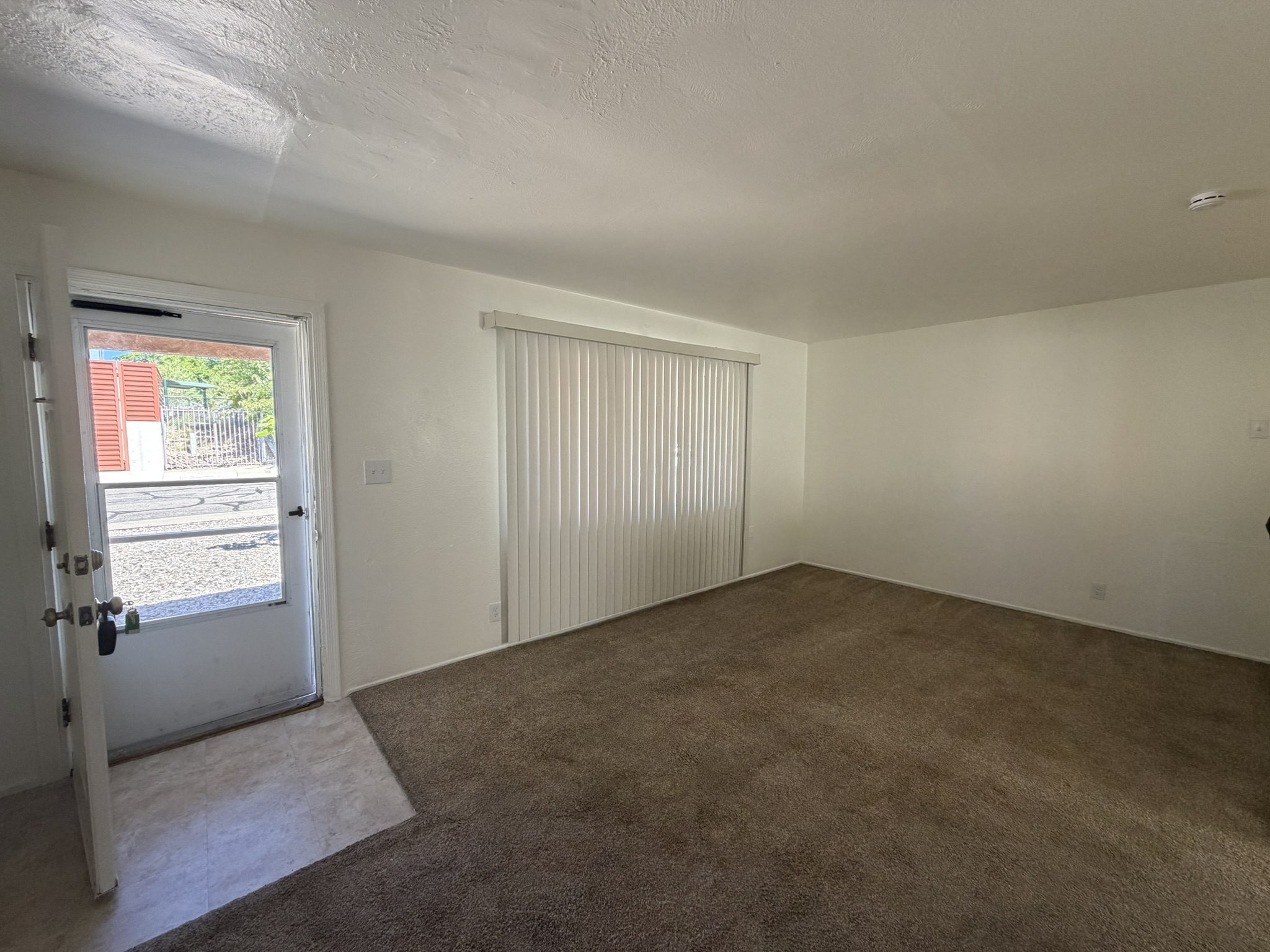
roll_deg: +0.2
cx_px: 635
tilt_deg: -4.7
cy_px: 476
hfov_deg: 102.1
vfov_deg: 85.7
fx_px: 514
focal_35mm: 14
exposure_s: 1/121
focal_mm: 2.22
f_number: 2.2
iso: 250
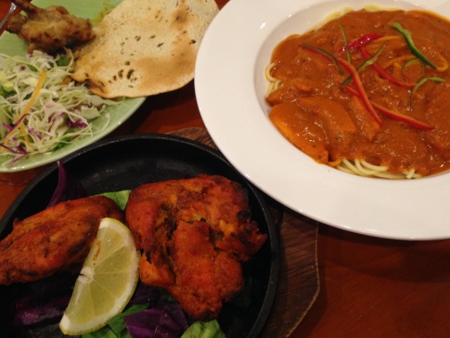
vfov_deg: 41.8
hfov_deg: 53.9
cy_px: 173
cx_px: 226
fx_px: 442
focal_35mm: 34
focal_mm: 4.12
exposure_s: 1/20
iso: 160
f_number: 2.4
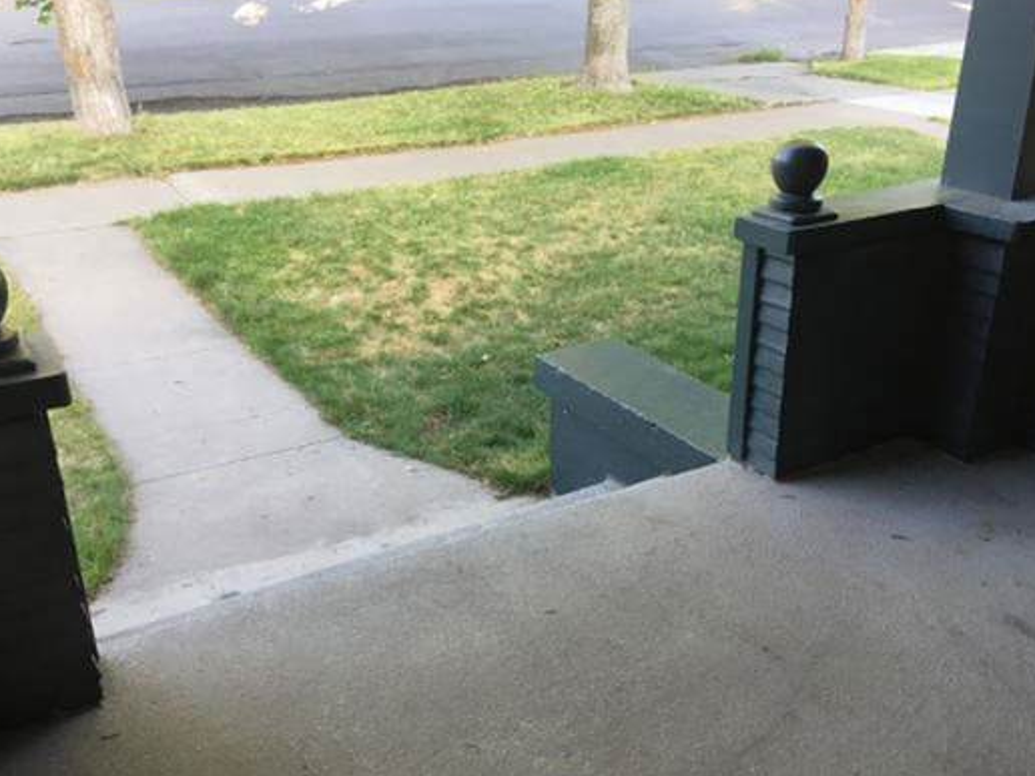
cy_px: 429
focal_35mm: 36
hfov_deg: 51.3
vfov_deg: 39.6
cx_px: 546
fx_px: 1076
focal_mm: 4.15
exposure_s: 1/30
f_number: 2.2
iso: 32
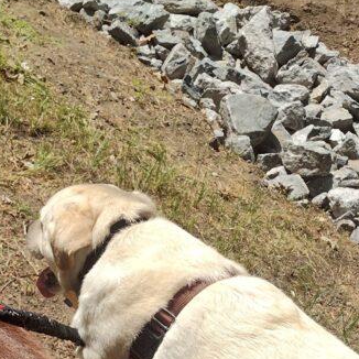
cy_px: 400
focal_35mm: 75
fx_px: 880
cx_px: 9
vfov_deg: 21.8
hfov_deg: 22.3
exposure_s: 1/2308
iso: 100
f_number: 1.7
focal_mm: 4.71
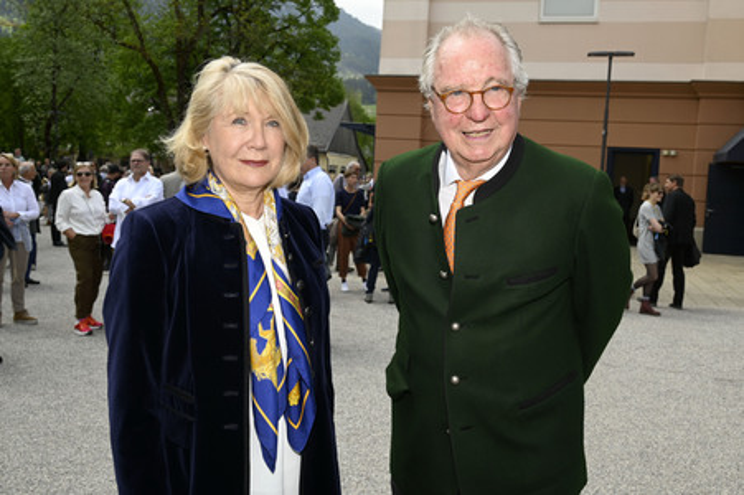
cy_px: 248
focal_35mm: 34
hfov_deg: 56.5
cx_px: 372
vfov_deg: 39.4
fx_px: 692
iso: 125
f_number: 8
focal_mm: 33.5
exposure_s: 1/160
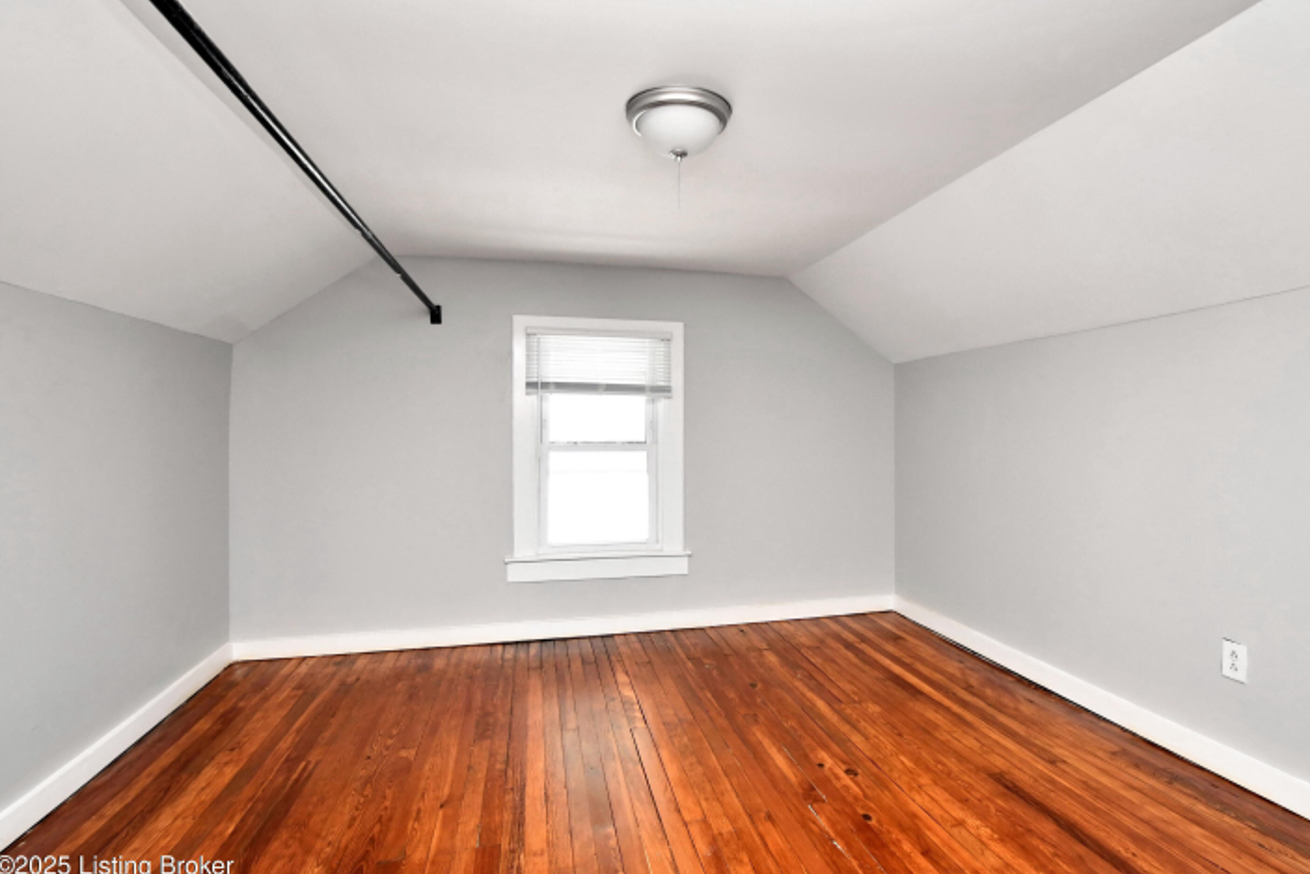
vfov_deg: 73.8
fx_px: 582
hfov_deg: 96.6
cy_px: 442
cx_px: 691
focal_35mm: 16
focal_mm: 10
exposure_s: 1/60
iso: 1600
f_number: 7.1
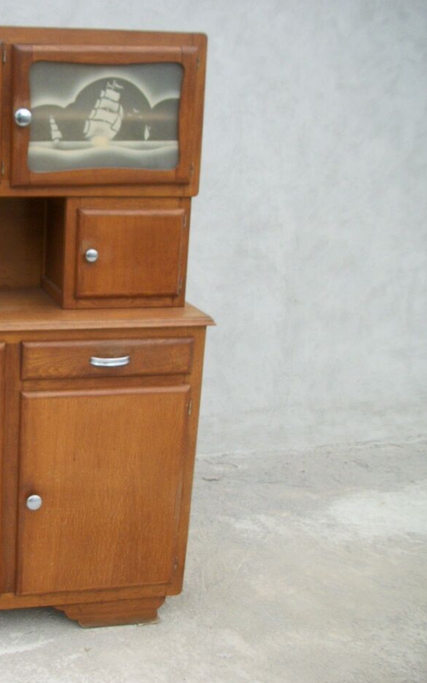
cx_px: -33
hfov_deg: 26.0
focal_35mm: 46
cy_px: 344
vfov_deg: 43.5
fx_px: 856
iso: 80
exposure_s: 1/160
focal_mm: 5.7
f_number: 2.9
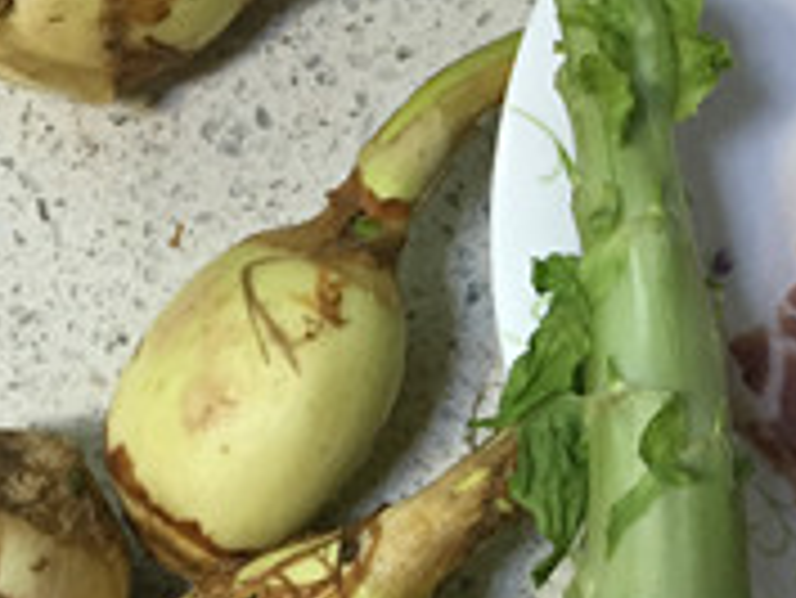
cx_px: 634
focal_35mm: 82
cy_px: 551
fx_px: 1887
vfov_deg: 17.7
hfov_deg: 23.5
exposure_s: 1/33
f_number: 2.2
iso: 200
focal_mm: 4.15
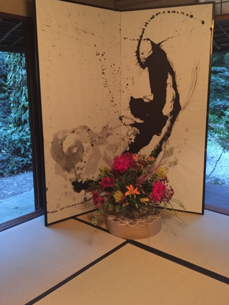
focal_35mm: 34
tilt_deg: -9.4
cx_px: 126
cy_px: 142
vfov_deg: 53.9
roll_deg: +0.0
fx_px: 300
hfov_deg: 41.7
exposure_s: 1/15
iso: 640
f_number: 2.2
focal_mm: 4.15
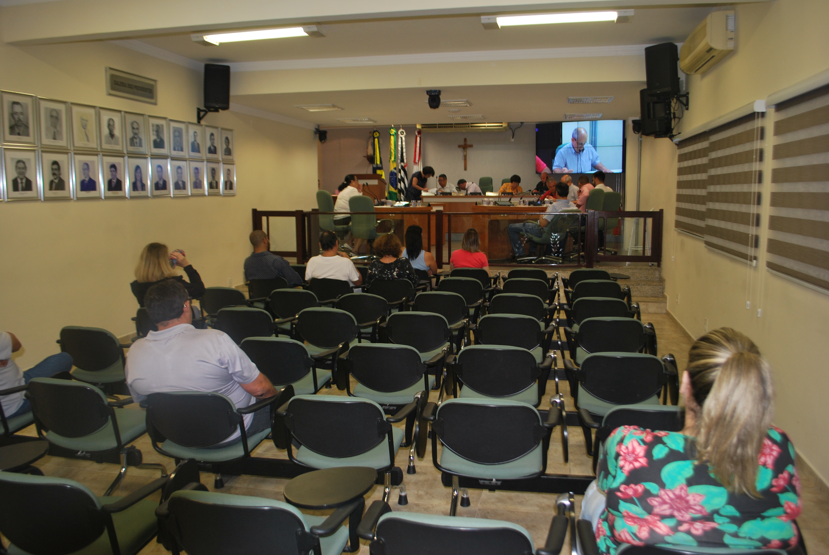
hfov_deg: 67.3
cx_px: 414
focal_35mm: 27
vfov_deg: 48.0
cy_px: 278
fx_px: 622
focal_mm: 18
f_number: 3.5
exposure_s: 1/60
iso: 200
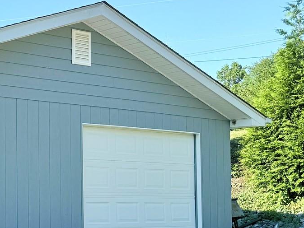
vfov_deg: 20.1
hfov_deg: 23.5
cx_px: -95
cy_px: 155
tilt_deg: +2.8
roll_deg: -0.7
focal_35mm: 73
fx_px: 641
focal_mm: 6.76
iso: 80
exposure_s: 1/2525
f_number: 1.78
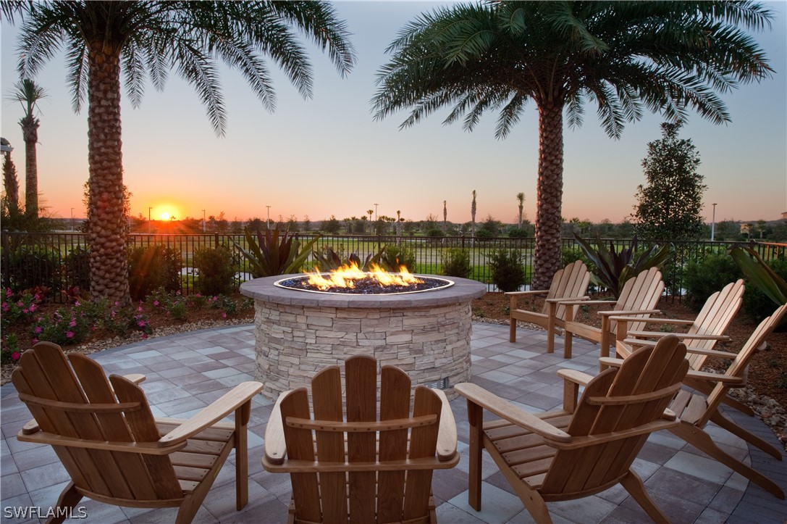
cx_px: 394
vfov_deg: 55.0
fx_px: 502
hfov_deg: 76.1
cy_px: 262
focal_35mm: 23
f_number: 13
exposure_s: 1/6
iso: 200
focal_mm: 23
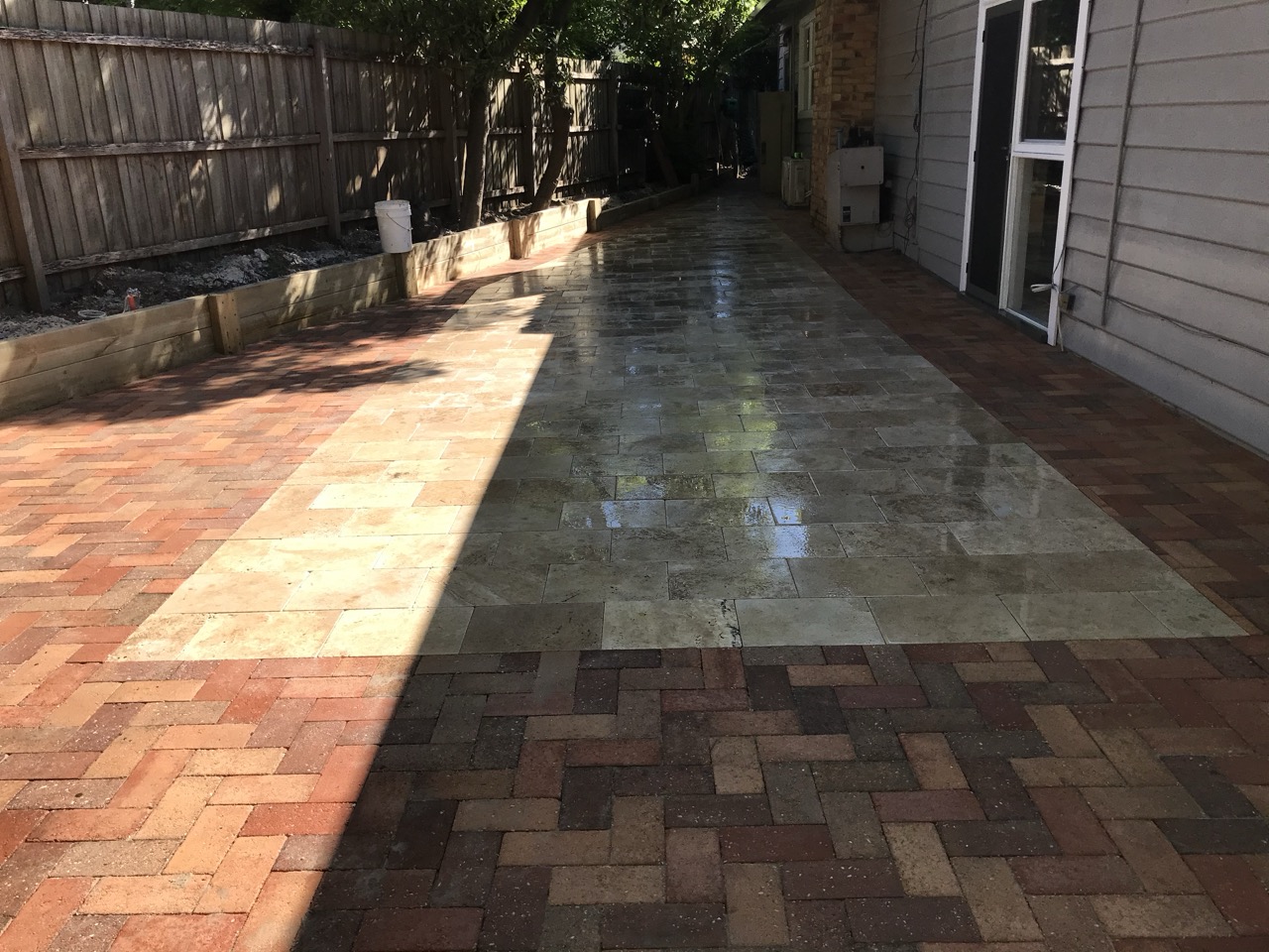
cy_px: 476
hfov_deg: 63.4
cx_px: 634
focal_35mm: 28
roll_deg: +2.4
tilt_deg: -18.4
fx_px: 1026
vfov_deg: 49.7
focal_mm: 3.99
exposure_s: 1/1018
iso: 20
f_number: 1.8
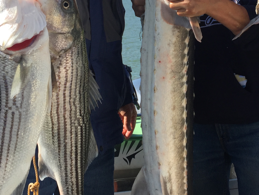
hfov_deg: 28.8
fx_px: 494
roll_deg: -0.1
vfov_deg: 22.2
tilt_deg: -8.7
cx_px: 203
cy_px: 67
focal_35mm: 66
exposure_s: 1/1199
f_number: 2.2
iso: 32
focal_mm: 4.15
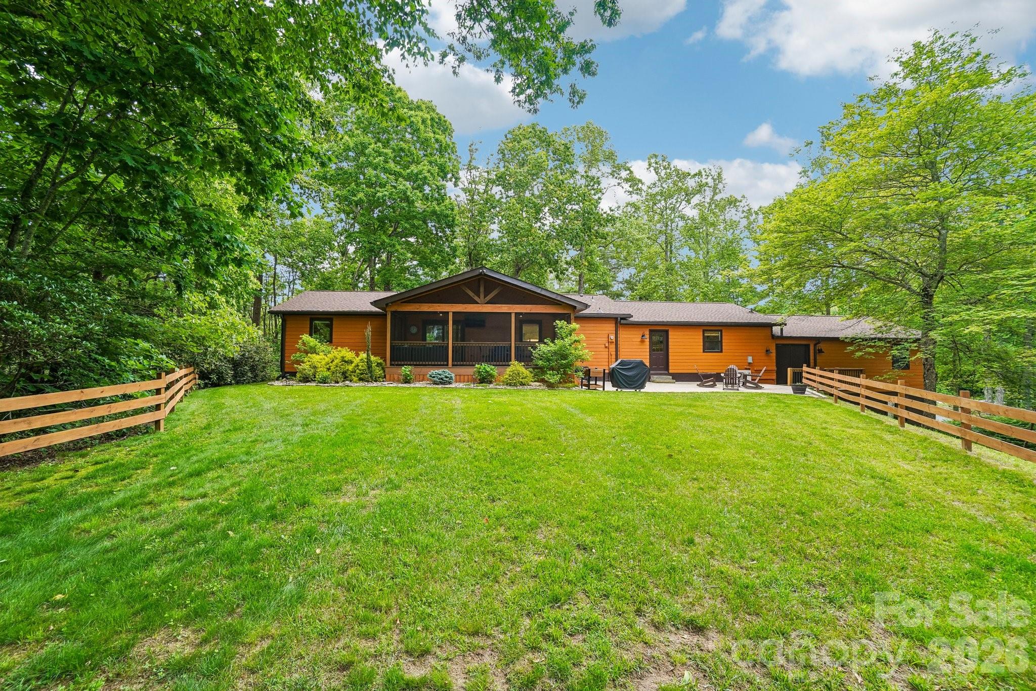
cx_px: 518
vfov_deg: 77.3
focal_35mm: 15
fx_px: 432
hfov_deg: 100.4
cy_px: 346
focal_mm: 10
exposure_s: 1/30
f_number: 8
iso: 100
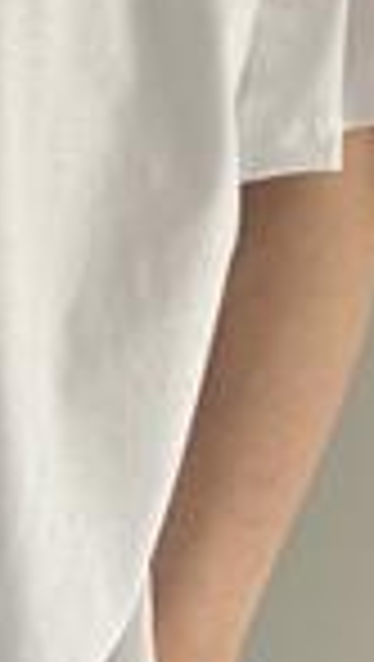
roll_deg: -0.2
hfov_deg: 12.2
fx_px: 1600
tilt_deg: -4.1
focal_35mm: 91
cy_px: 299
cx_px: -304
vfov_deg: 23.4
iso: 64
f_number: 1.78
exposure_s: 1/197
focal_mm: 6.86
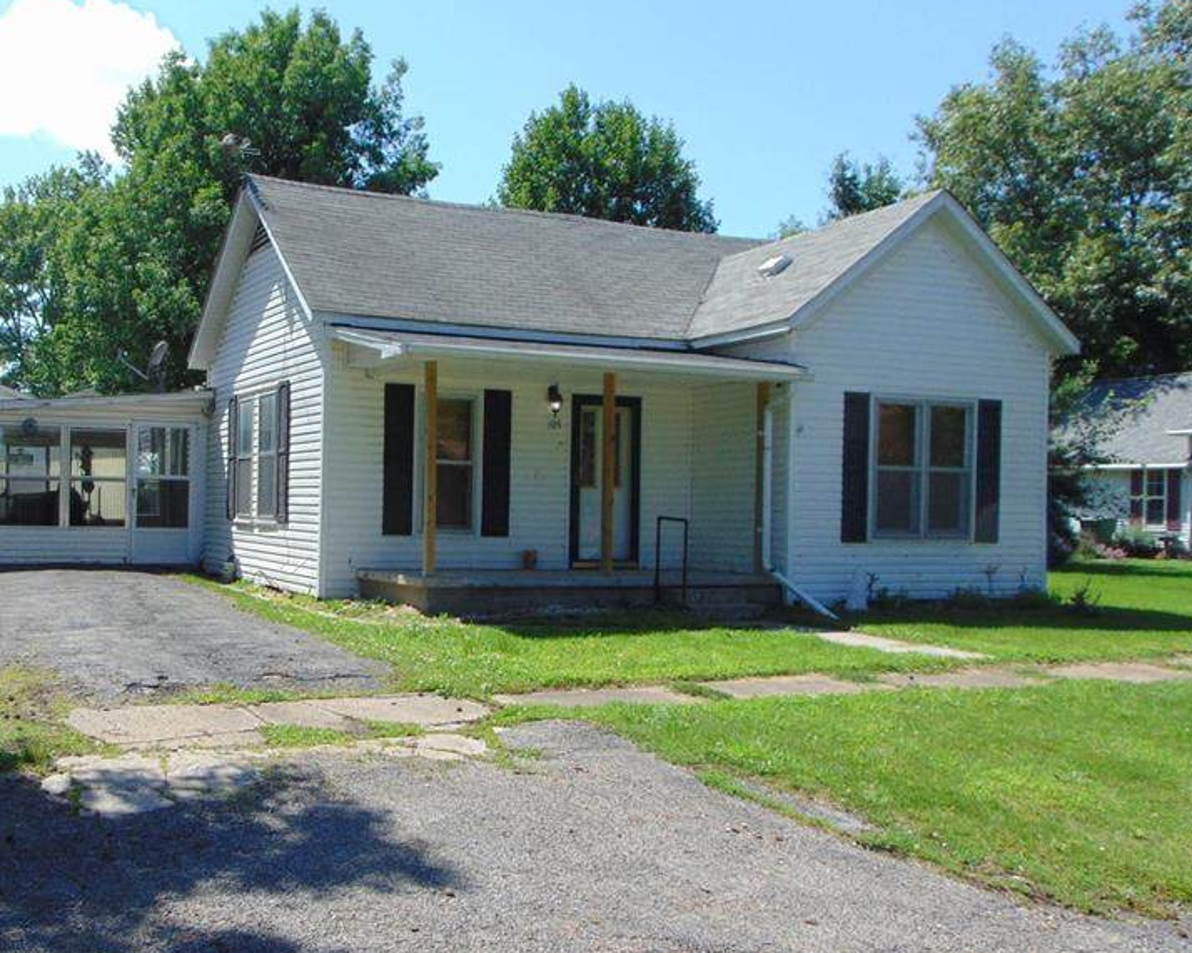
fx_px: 1235
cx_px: 361
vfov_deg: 42.2
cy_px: 519
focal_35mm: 35
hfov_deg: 50.2
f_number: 7.7
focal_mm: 4.5
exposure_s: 1/250
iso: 100
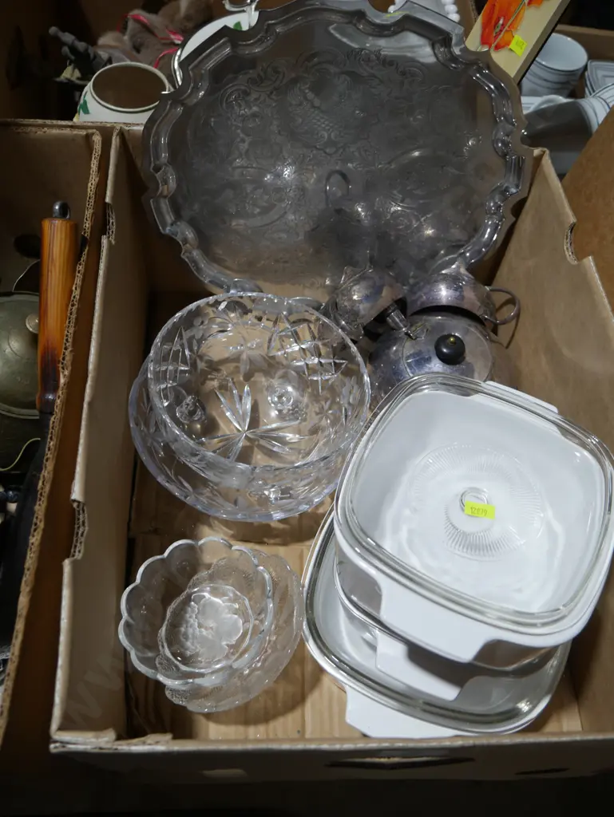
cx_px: 307
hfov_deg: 46.8
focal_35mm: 30
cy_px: 408
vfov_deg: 59.9
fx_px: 709
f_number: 3.6
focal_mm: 15
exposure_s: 1/125
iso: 200
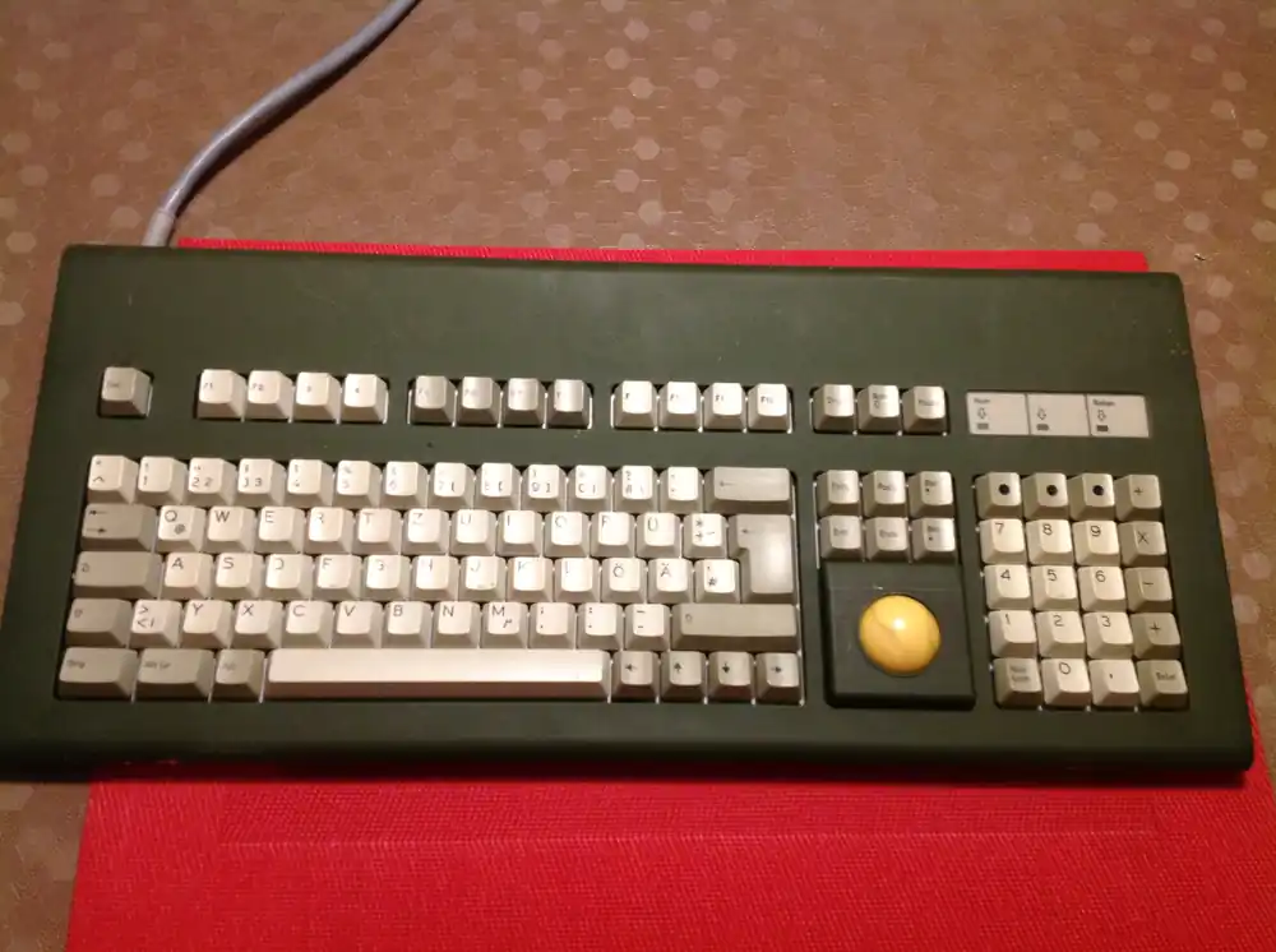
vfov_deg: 40.6
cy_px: 476
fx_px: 1288
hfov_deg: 52.7
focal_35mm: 35
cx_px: 638
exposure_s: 1/15
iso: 160
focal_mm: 4.28
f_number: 2.4
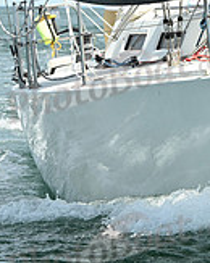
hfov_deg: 4.6
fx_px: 2600
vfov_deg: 5.8
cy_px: -25
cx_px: 318
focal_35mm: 334
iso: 320
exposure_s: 1/1000
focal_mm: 100
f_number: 7.1
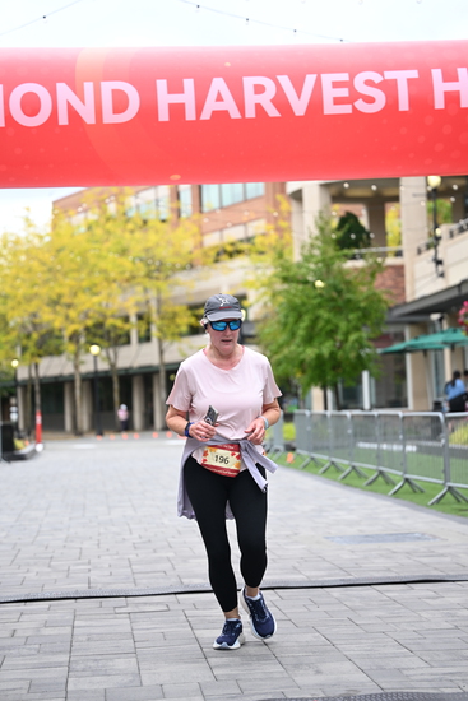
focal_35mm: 79
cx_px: 234
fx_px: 1539
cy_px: 350
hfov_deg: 17.3
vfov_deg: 25.7
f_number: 2.8
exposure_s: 1/1600
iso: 640
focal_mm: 79
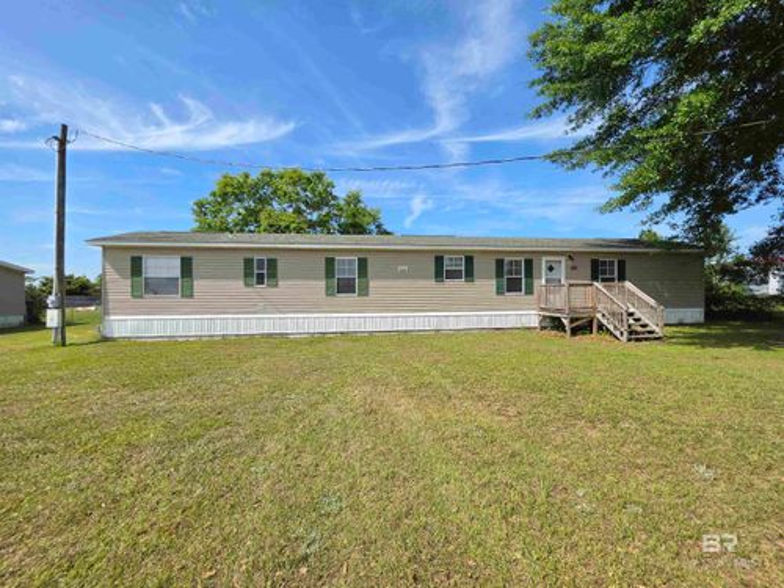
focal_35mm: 13
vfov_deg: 89.9
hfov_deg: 106.2
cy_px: 294
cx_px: 392
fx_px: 294
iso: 32
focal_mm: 2.2
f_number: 1.9
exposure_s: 1/1297
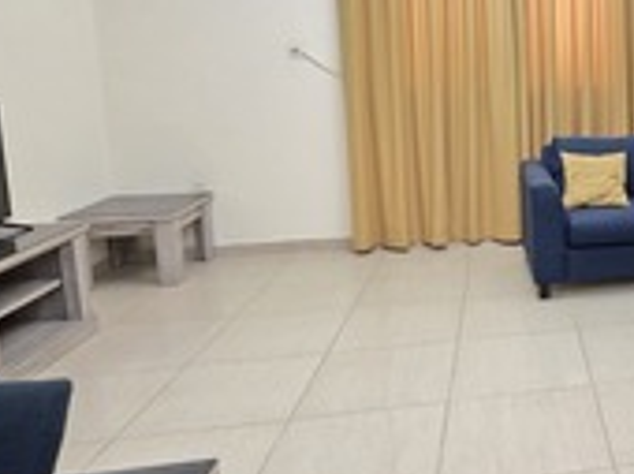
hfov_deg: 42.8
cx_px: 677
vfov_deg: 40.1
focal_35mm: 35
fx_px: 640
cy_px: 155
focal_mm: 2.2
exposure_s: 1/50
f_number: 1.9
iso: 250
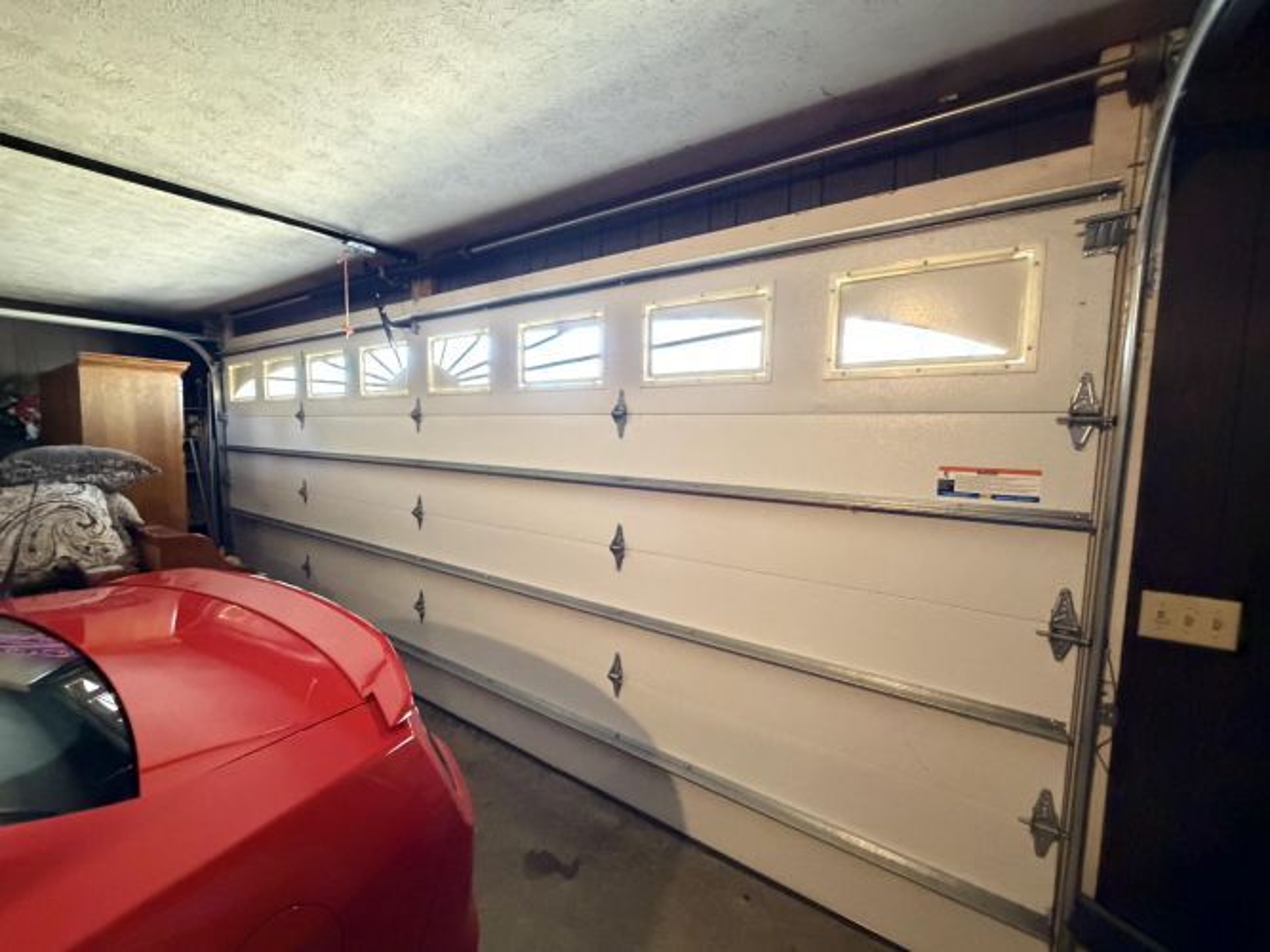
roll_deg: -0.6
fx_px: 514
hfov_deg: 102.1
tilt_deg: -4.8
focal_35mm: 14
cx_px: 635
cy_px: 476
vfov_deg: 85.7
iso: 1600
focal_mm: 2.22
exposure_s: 1/40
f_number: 2.2
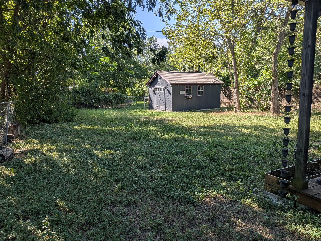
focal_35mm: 24
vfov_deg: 56.8
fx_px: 223
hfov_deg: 71.6
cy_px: 120
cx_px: 160
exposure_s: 1/5848
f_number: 1.7
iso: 28
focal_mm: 4.53
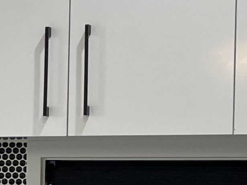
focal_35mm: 170
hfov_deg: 10.7
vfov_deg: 8.6
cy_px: 208
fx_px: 1212
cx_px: -240
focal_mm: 4.2
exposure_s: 1/100
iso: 125
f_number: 1.6
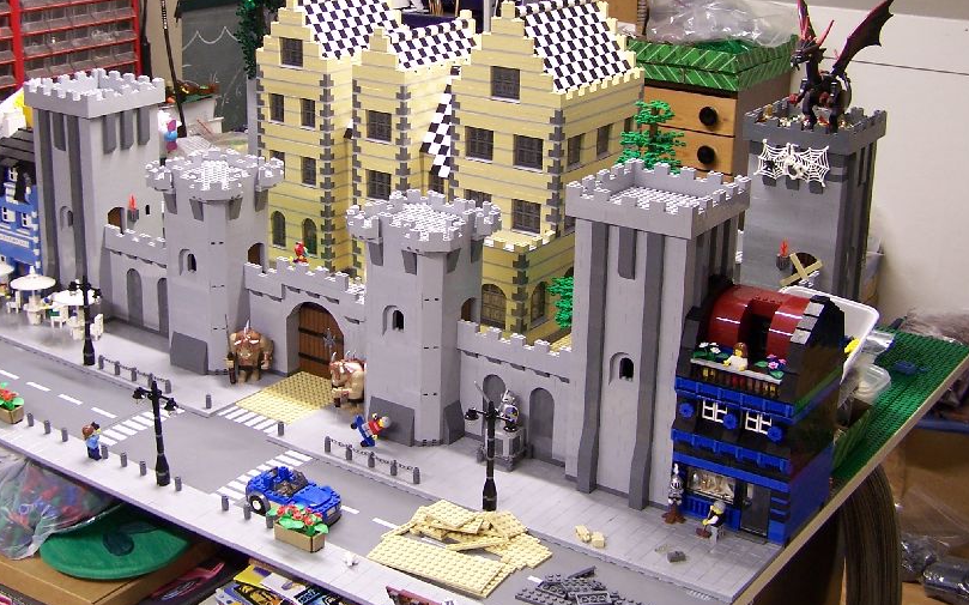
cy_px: 199
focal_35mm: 51
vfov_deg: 25.2
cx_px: 407
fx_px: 1346
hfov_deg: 39.5
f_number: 2.8
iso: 80
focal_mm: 6.3
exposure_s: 1/4
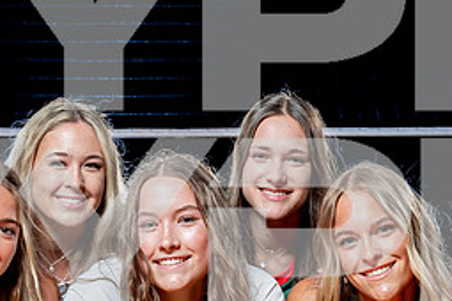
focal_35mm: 117
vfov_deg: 11.6
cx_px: 167
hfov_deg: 17.5
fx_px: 1469
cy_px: 261
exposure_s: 1/250
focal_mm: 47
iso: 400
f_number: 8
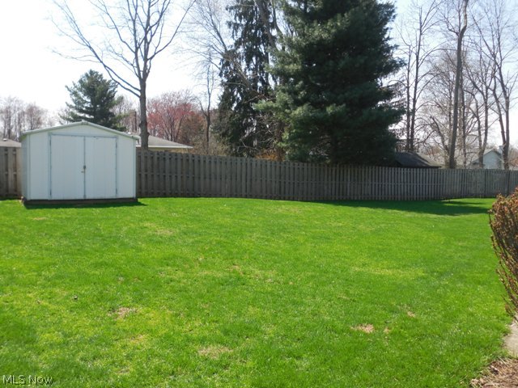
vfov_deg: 46.8
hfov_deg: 60.0
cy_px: 194
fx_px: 449
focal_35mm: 30
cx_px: 259
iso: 125
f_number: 3.8
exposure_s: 1/640
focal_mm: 5.3
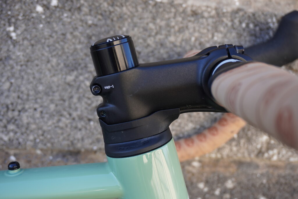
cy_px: 100
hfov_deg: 42.3
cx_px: 149
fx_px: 385
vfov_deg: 29.0
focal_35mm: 46
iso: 100
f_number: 5
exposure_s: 1/80
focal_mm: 31
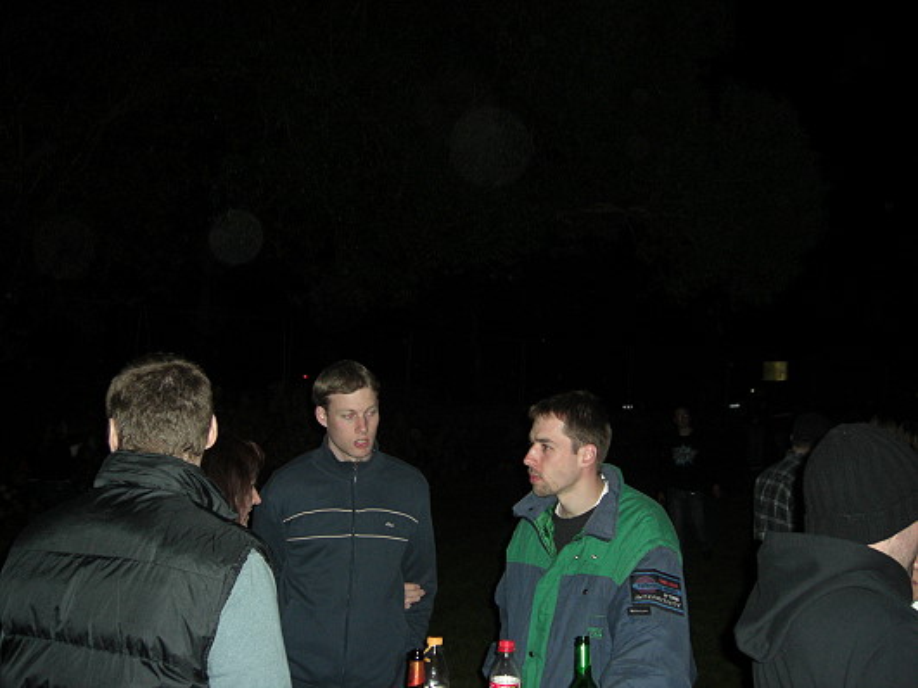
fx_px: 1008
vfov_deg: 37.7
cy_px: 344
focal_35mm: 38
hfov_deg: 49.0
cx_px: 459
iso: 200
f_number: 2.8
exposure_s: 1/60
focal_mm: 7.9
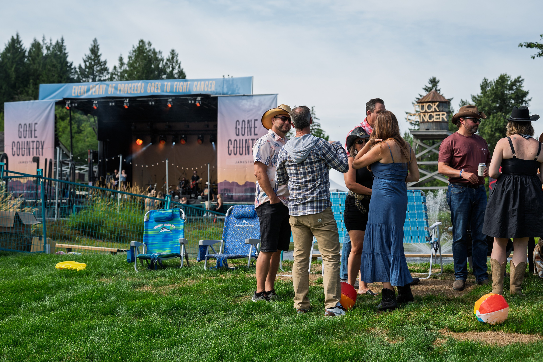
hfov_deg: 30.5
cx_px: 272
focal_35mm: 66
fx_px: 995
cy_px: 181
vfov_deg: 20.6
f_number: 5
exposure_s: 1/640
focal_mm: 66
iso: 140
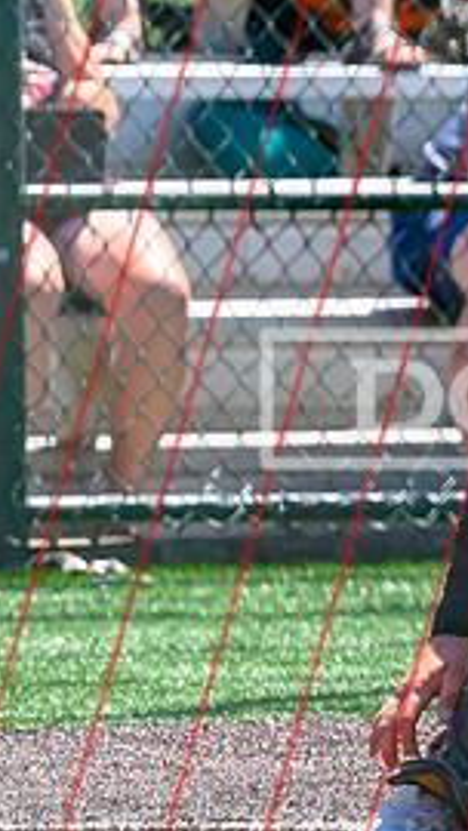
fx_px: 12876
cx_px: 880
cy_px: 353
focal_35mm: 584
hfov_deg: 2.1
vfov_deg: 3.7
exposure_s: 1/3200
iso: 1100
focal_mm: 170
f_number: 5
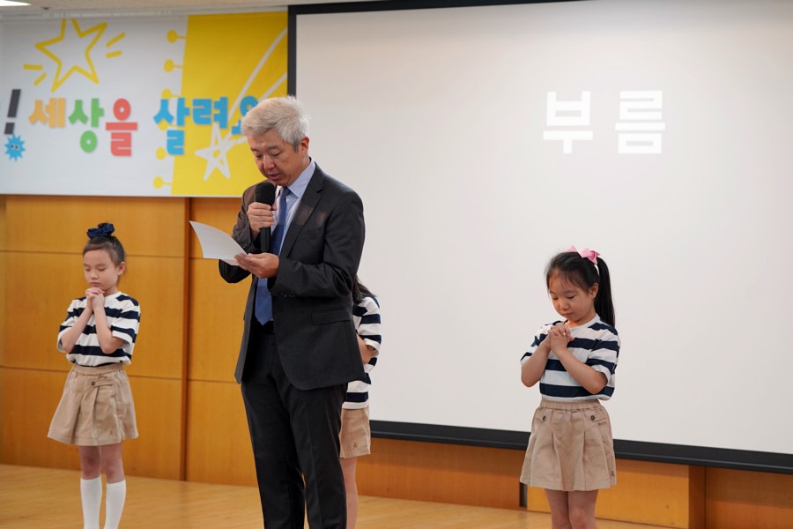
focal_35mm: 105
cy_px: 264
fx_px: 2313
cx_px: 396
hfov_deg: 19.5
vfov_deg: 13.0
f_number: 4
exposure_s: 1/160
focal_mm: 105
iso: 1000
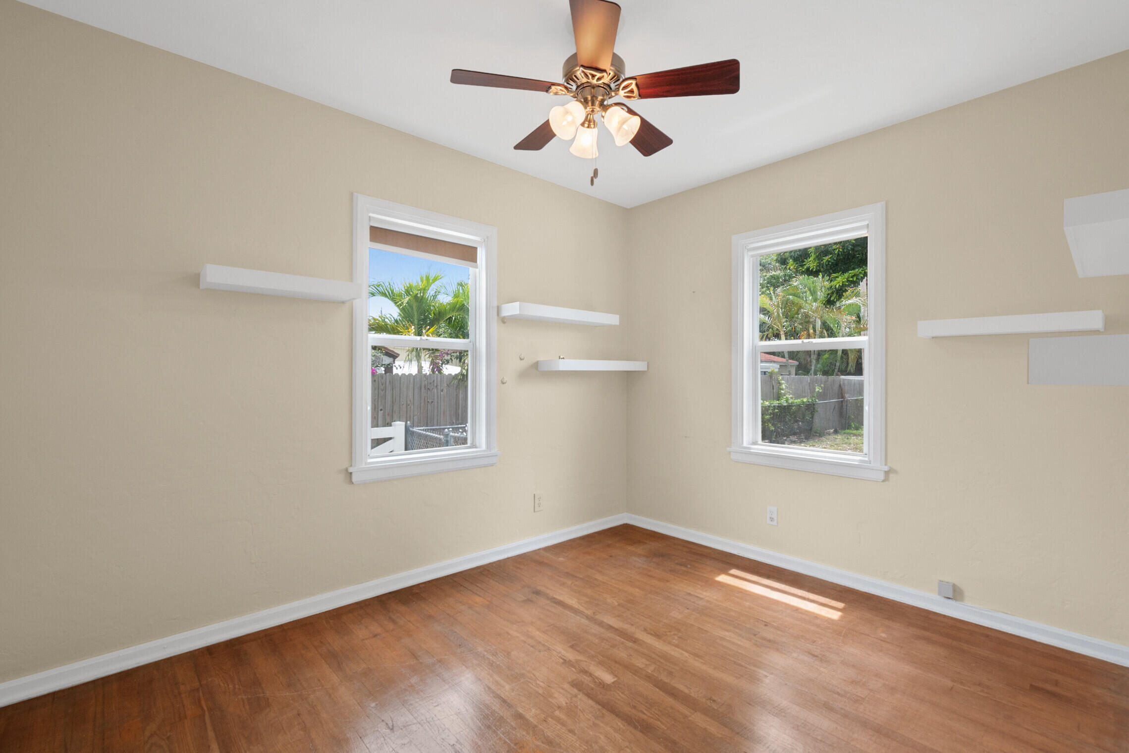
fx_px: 470
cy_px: 376
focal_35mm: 15
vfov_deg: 77.3
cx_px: 564
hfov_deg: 100.4
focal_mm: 10
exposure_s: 1/30
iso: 500
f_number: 8
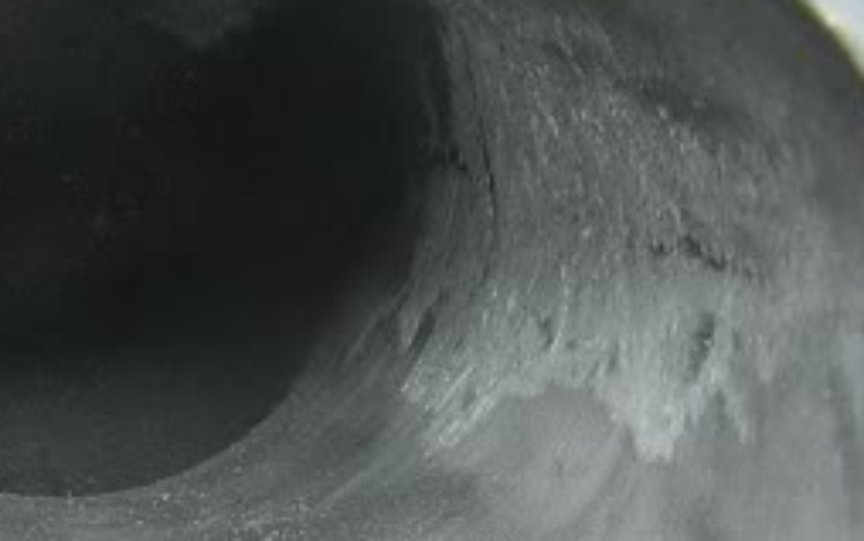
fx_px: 2827
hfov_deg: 17.1
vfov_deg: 10.9
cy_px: 483
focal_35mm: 120
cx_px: 88
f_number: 5.2
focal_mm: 4.7
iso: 100
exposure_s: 1/60.1
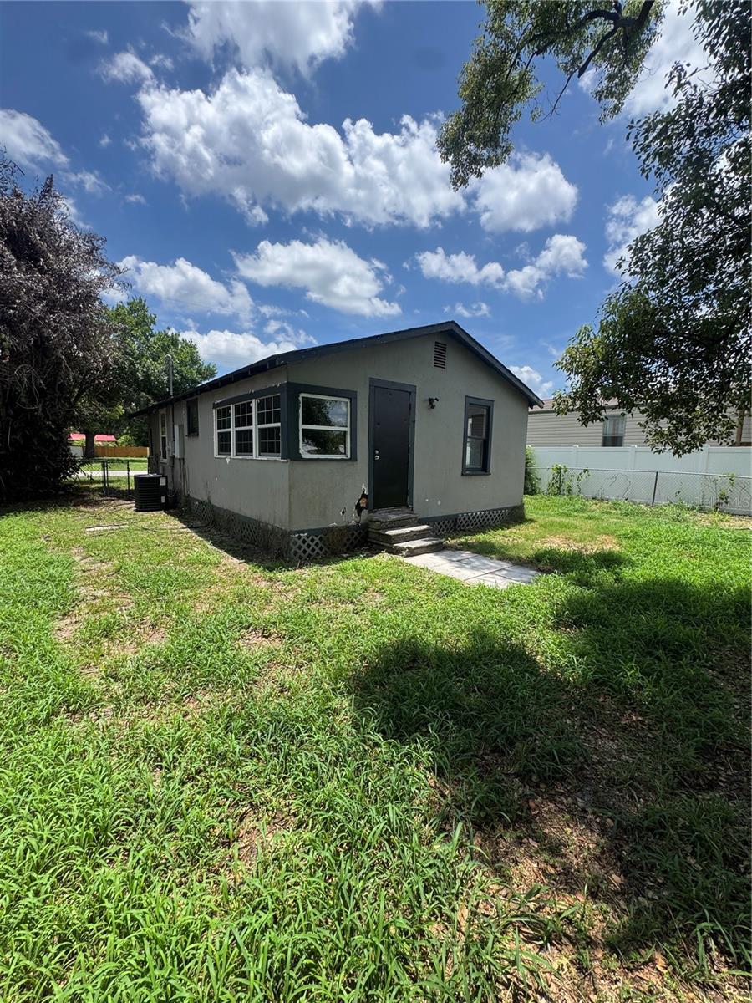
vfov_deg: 102.1
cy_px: 502
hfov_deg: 85.7
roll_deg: -1.6
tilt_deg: -6.9
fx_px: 406
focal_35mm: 14
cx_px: 376
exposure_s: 1/1299
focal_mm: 2.22
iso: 50
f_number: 2.2
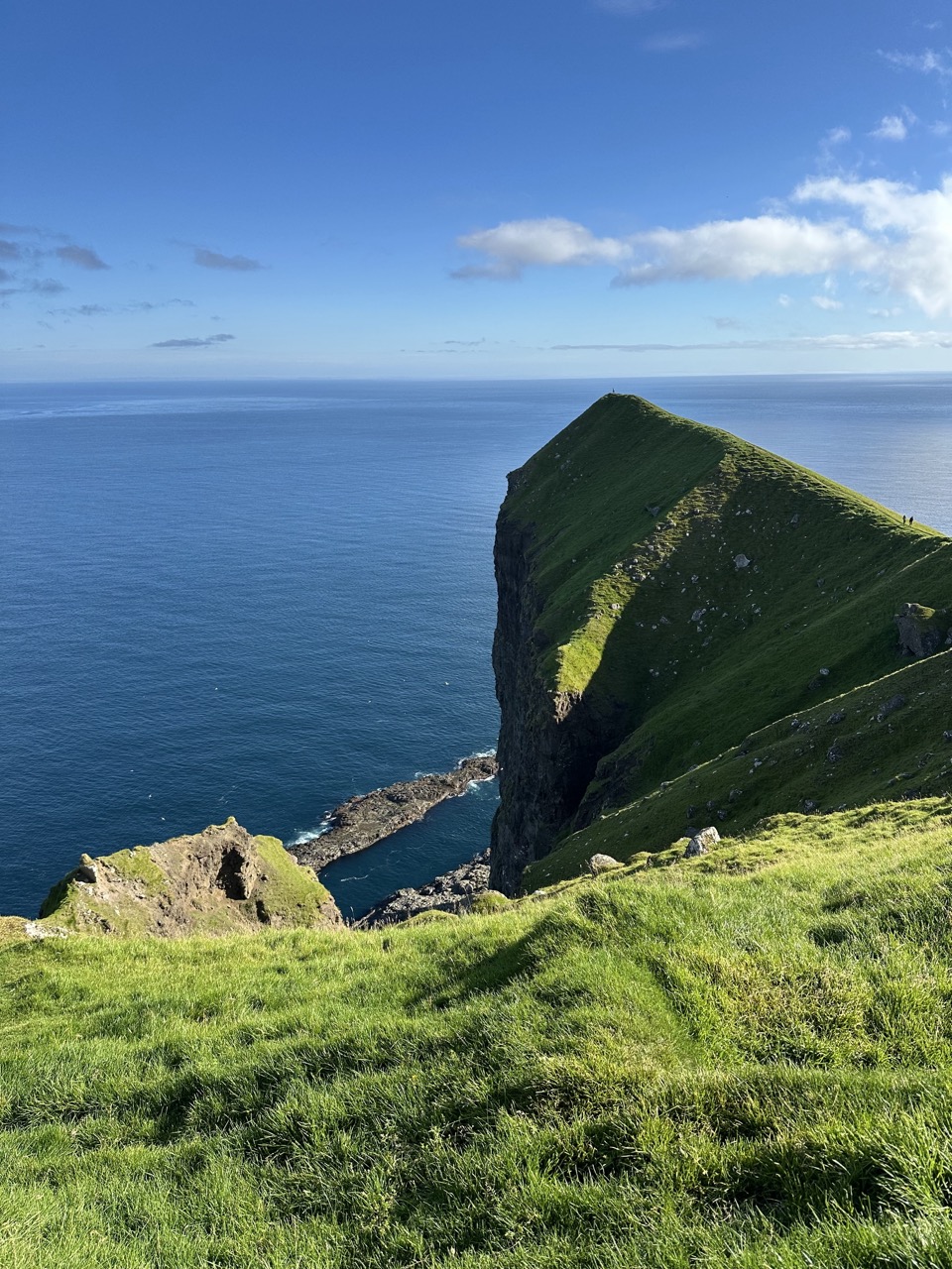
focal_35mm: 24
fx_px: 880
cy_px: 634
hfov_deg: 56.8
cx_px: 476
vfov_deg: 71.6
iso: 80
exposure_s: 1/3247
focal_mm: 6.86
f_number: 1.78
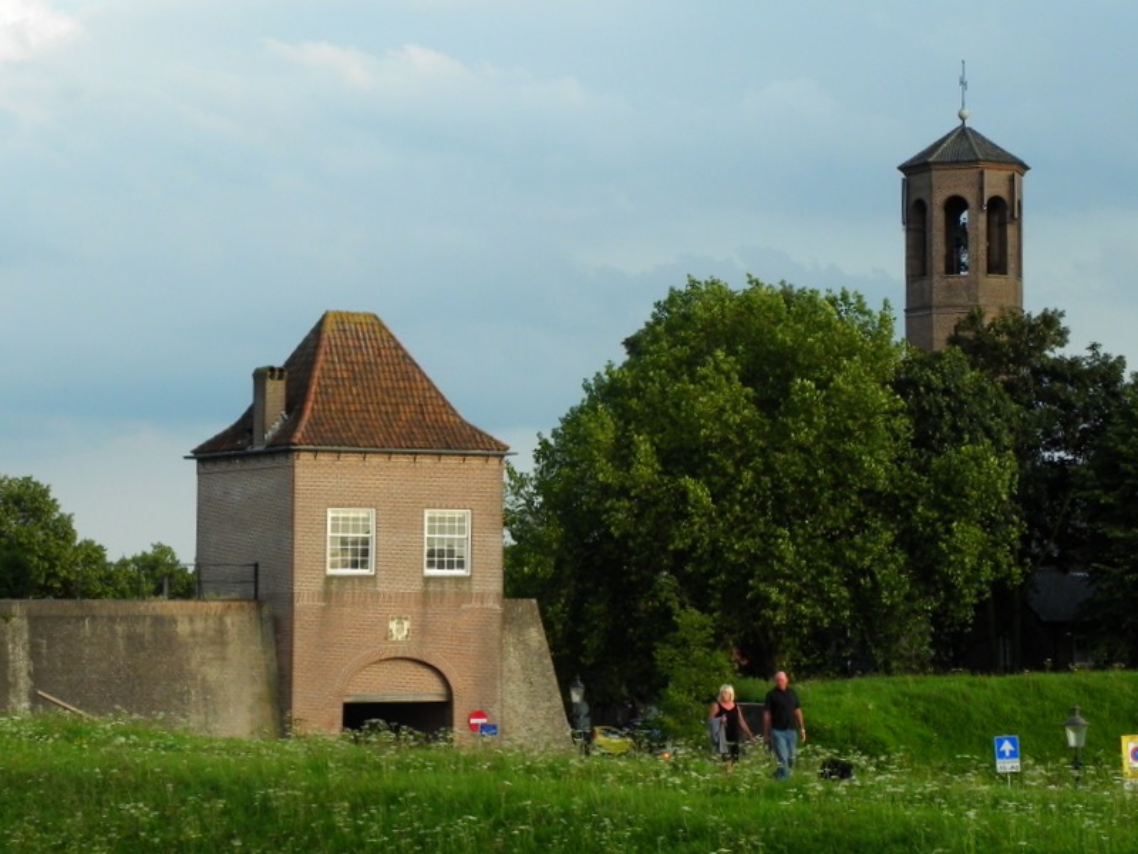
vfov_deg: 14.1
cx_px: 569
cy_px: 427
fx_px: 3452
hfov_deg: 18.7
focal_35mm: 105
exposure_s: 1/400
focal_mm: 18.8
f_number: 5
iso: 200
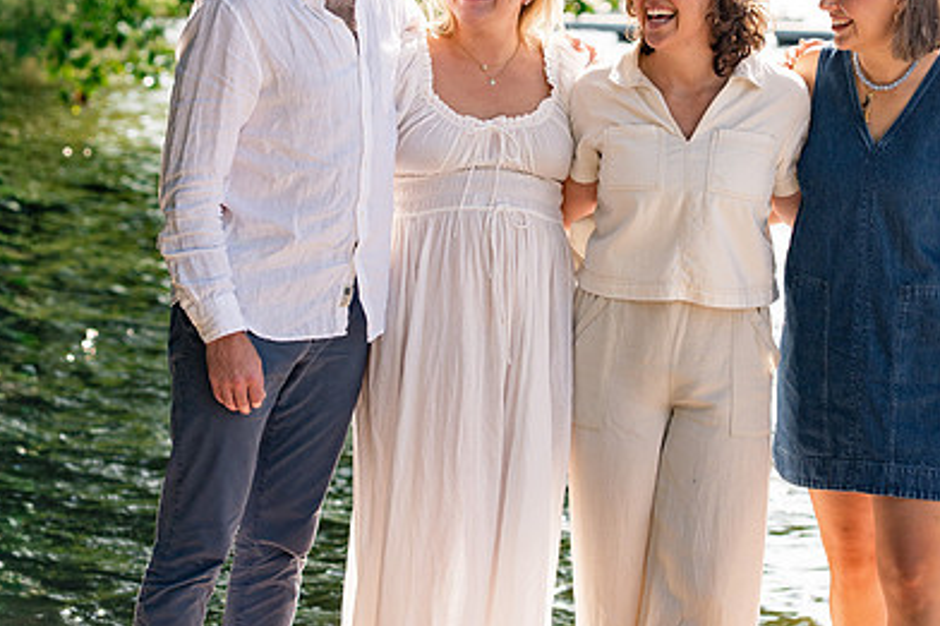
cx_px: 562
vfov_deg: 9.8
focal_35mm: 140
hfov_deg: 14.7
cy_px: 267
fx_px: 3654
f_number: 3.5
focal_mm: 85
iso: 320
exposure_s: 1/1600
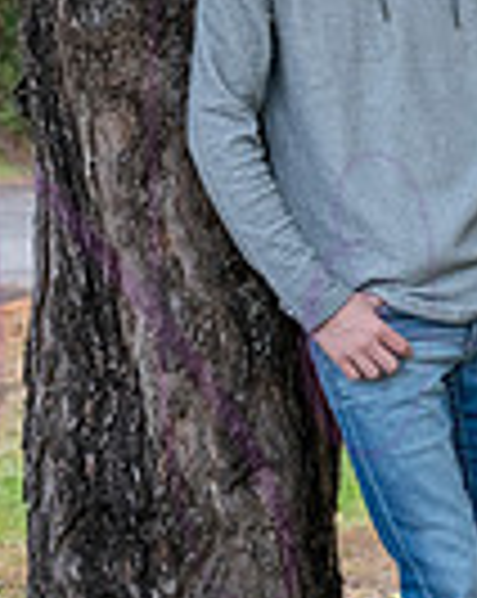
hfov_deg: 5.3
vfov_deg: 6.6
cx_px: 482
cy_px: 22
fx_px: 5165
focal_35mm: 292
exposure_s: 1/400
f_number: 7.1
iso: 800
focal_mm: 92
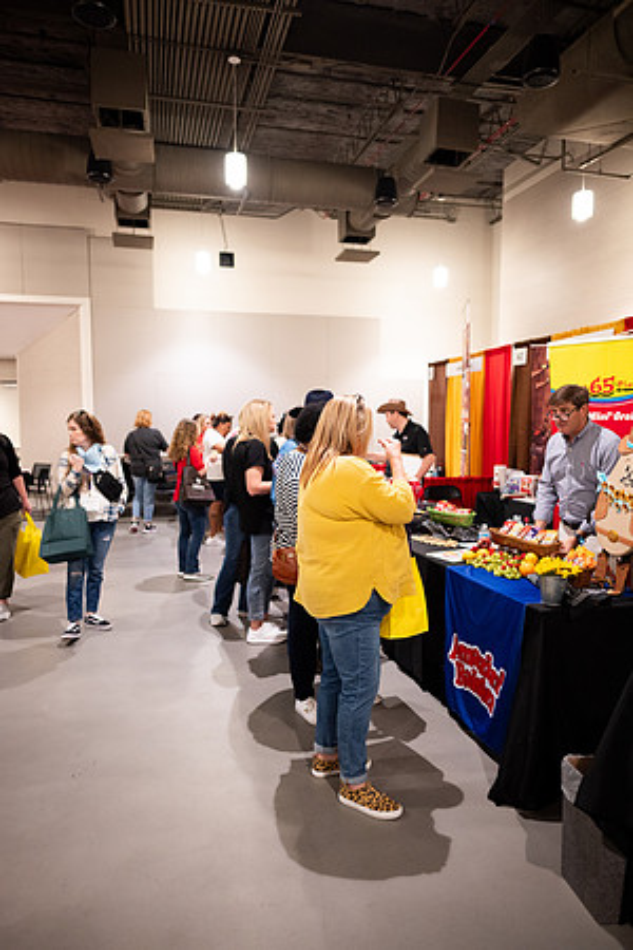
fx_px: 633
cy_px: 475
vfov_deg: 73.7
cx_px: 316
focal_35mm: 24
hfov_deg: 53.1
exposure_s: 1/200
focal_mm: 24
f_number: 1.8
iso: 1600
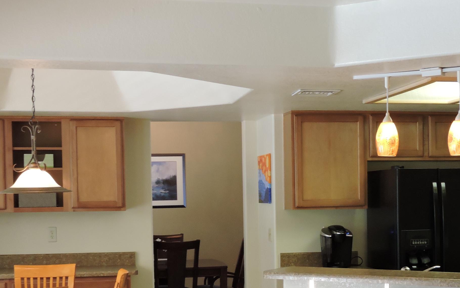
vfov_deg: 18.4
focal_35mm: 70
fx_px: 878
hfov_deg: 29.1
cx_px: 311
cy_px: 232
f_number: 3.8
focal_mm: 7.2
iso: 280
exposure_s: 1/30
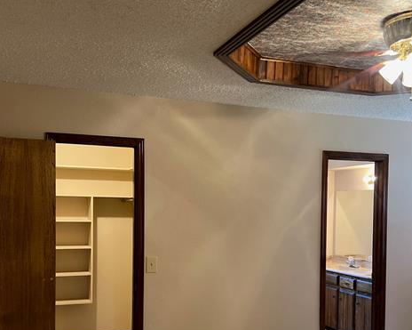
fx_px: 512
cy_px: 227
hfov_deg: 43.8
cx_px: 212
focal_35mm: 42
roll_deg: +0.3
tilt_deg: -0.9
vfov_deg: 35.2
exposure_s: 1/60
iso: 250
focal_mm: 5.7
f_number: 1.5
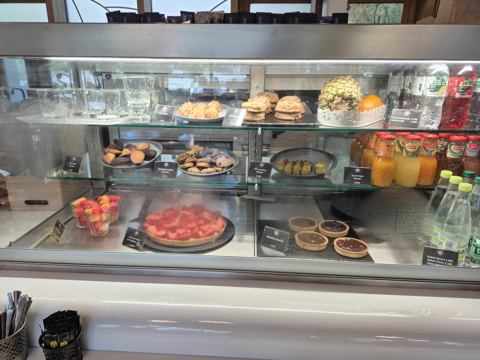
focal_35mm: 23
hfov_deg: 73.9
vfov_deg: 58.9
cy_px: 180
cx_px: 240
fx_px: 319
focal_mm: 5.4
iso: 100
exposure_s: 1/180
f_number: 1.8
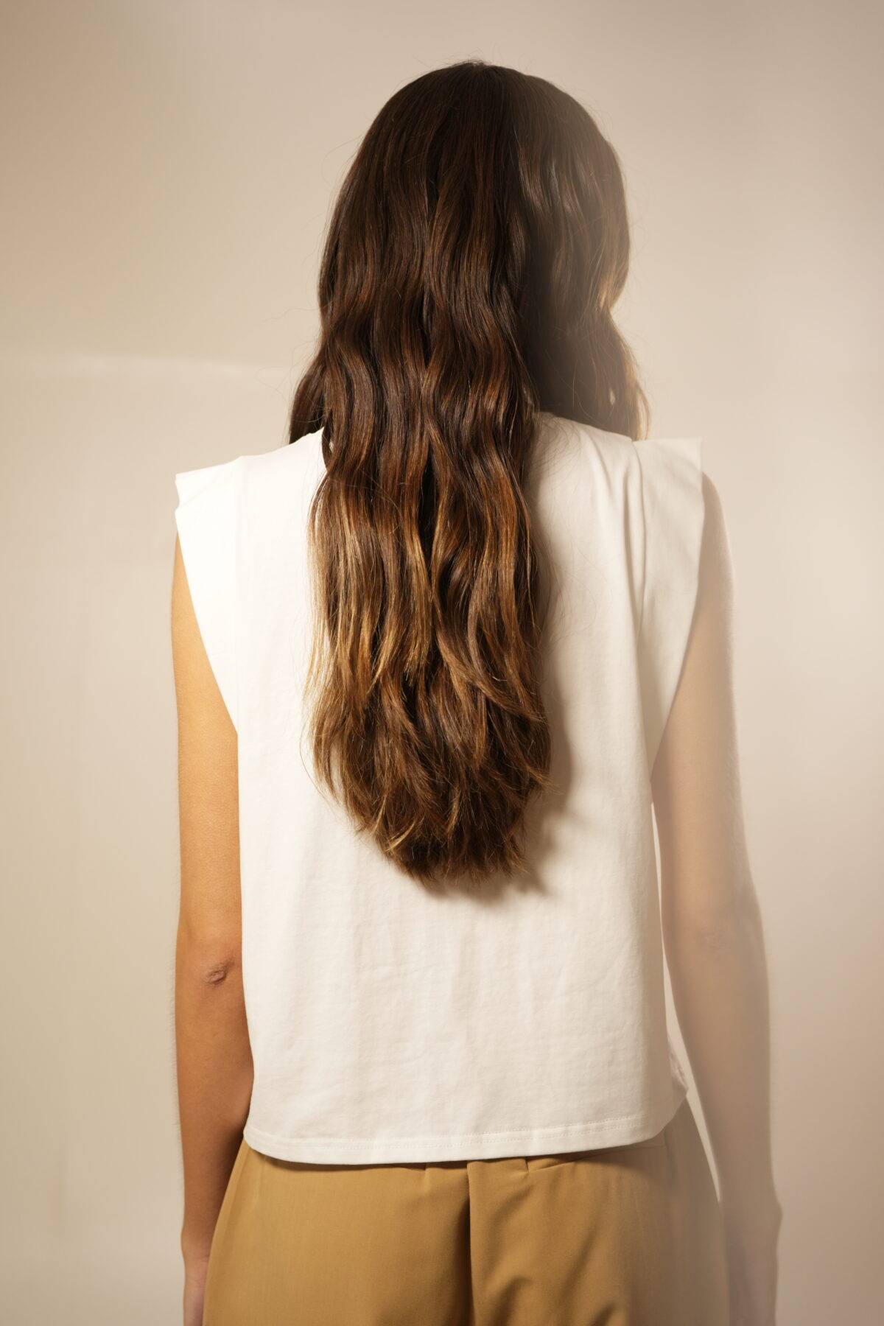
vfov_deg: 39.6
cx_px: 442
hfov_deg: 27.0
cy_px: 663
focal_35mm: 50
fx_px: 1842
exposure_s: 1/125
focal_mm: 50
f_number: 3.2
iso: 640
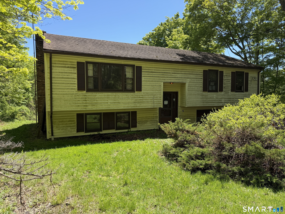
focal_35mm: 24
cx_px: 142
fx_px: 198
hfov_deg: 71.6
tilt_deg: -3.3
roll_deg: +0.6
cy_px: 107
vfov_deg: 56.8
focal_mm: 6.76
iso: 100
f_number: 1.78
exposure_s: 1/1901
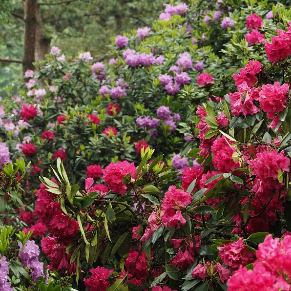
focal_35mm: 178
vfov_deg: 9.8
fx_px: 1693
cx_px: 189
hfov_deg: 9.8
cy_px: 146
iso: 800
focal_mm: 75
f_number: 7.1
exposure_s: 1/125
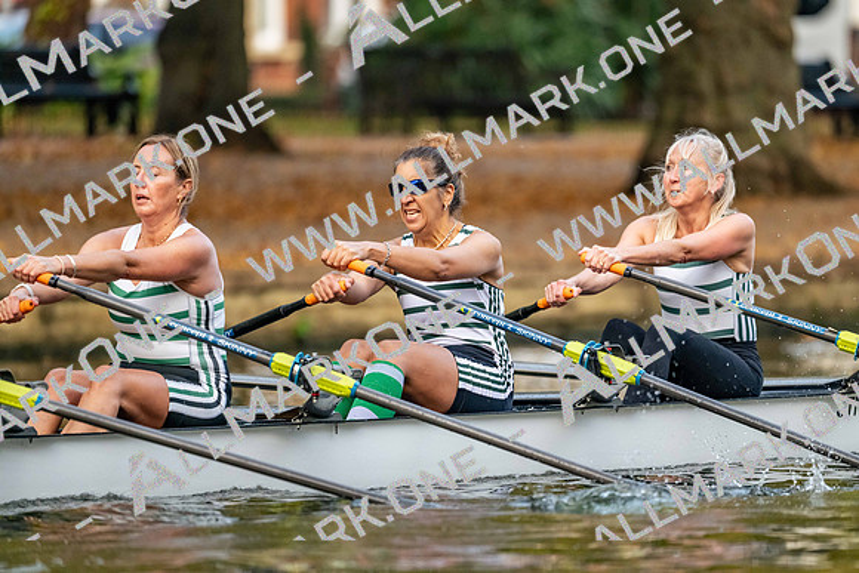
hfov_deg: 5.2
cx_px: 430
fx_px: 9546
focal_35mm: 400
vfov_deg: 3.4
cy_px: 286
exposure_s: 1/2500
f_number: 4.5
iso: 4000
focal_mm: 400
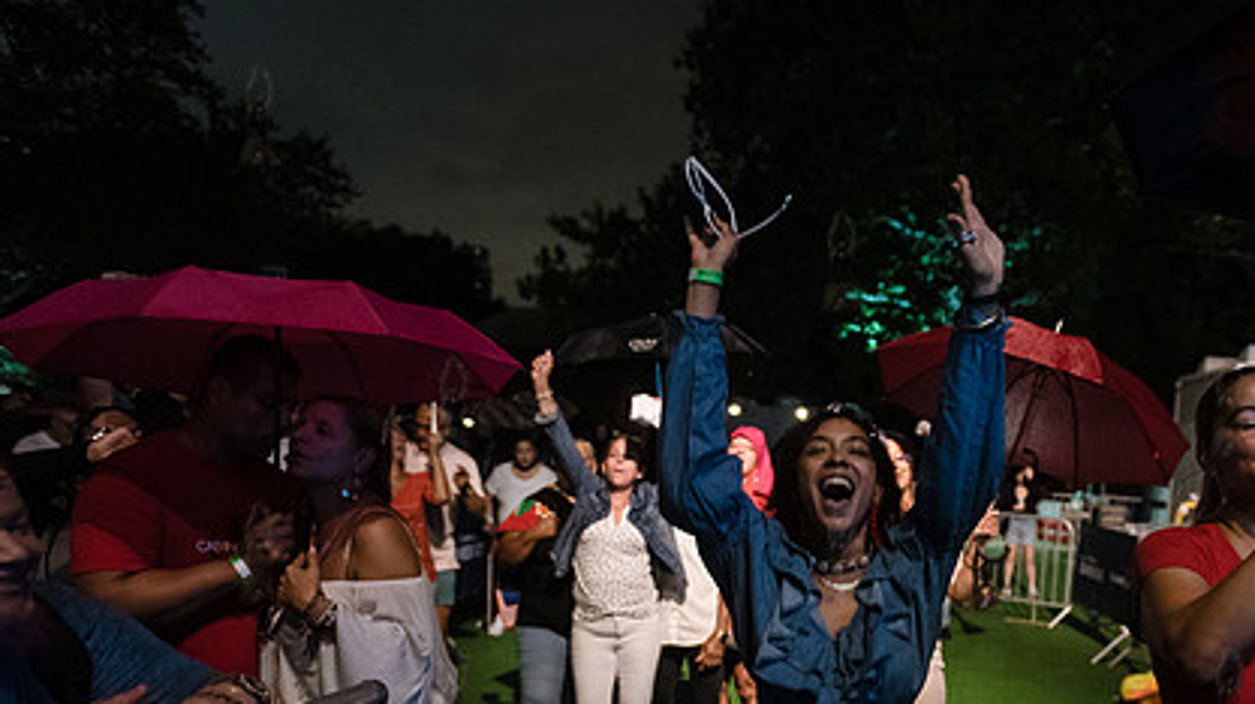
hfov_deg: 55.4
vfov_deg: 32.8
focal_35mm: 35
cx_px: 840
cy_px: 549
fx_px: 1164
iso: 4000
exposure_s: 1/100
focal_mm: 24
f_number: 2.8
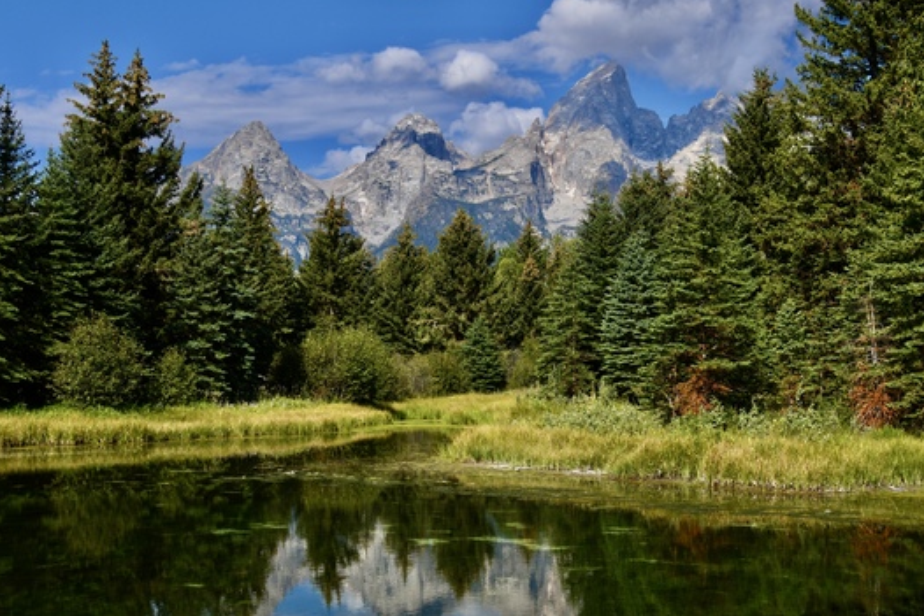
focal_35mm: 66
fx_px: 1694
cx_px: 457
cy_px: 292
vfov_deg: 20.6
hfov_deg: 30.5
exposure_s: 1/80
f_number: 10
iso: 100
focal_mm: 31
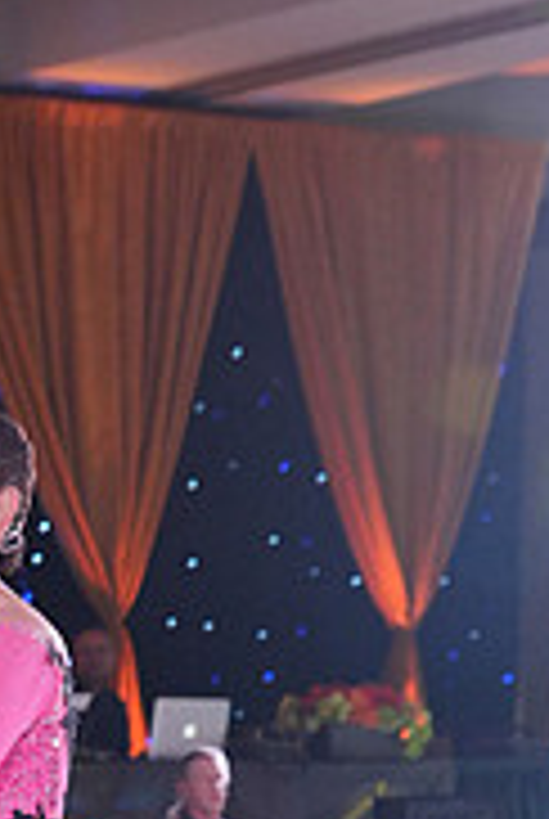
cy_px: 1035
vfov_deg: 10.5
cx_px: -286
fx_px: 4352
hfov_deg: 7.1
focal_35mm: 191
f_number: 4
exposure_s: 1/400
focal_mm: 60
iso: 2500
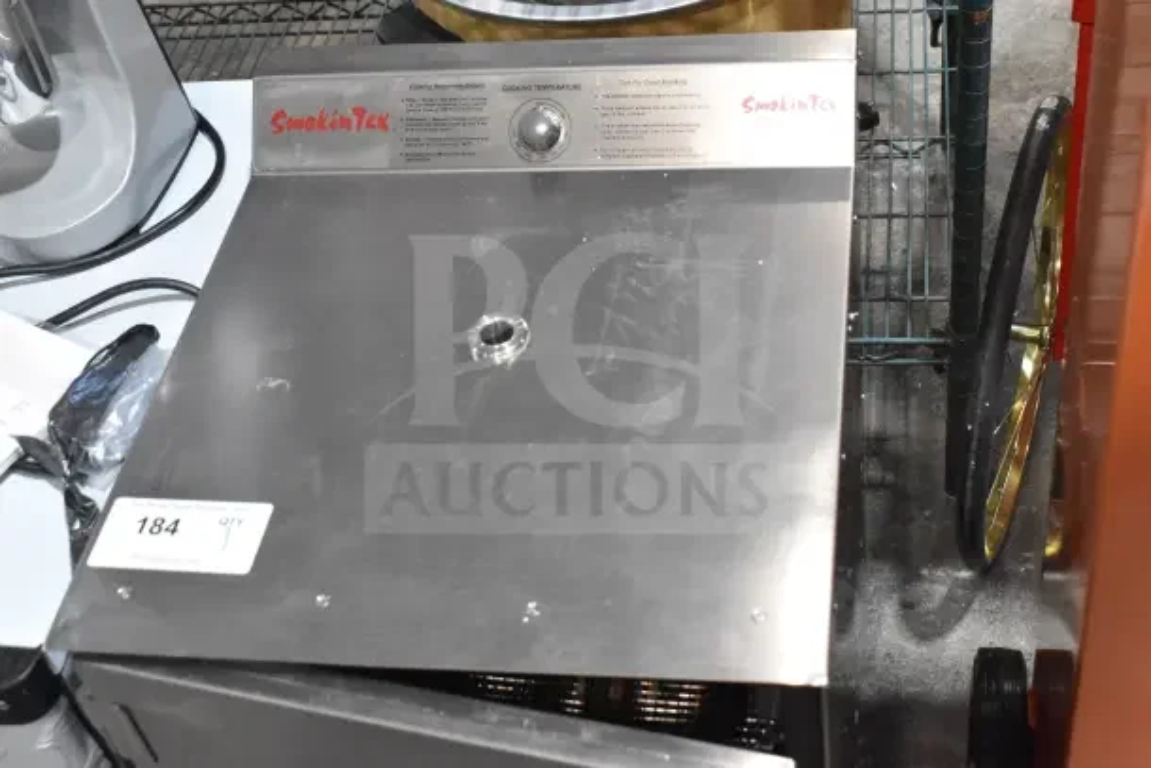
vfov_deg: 28.1
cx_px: 576
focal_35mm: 48
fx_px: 1535
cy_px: 384
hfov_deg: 41.1
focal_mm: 32
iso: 6400
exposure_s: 1/250
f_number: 8
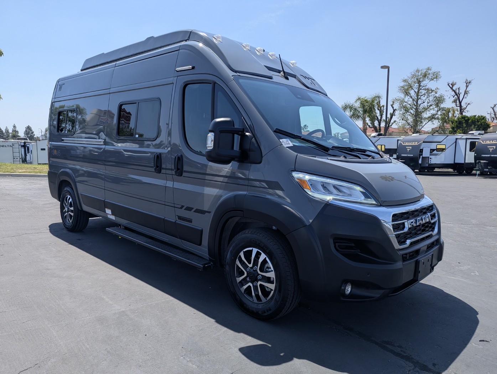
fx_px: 345
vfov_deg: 56.9
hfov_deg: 71.5
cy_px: 187
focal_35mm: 24
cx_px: 248
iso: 46
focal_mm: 6.81
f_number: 1.85
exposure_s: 1/1887
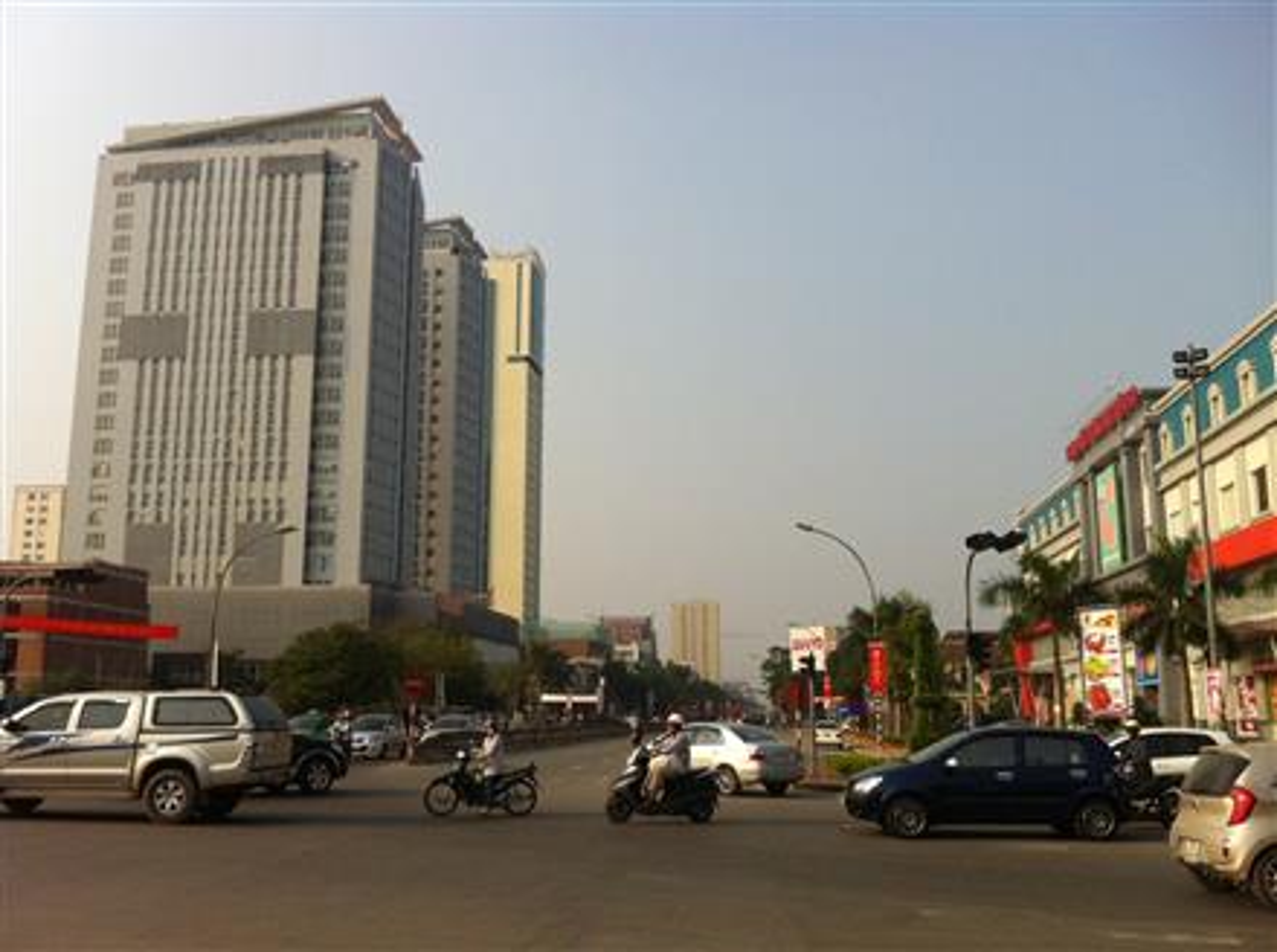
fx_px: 1288
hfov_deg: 52.7
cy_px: 476
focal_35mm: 35
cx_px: 638
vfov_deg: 40.6
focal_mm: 3.85
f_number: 2.8
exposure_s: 1/1774
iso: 80
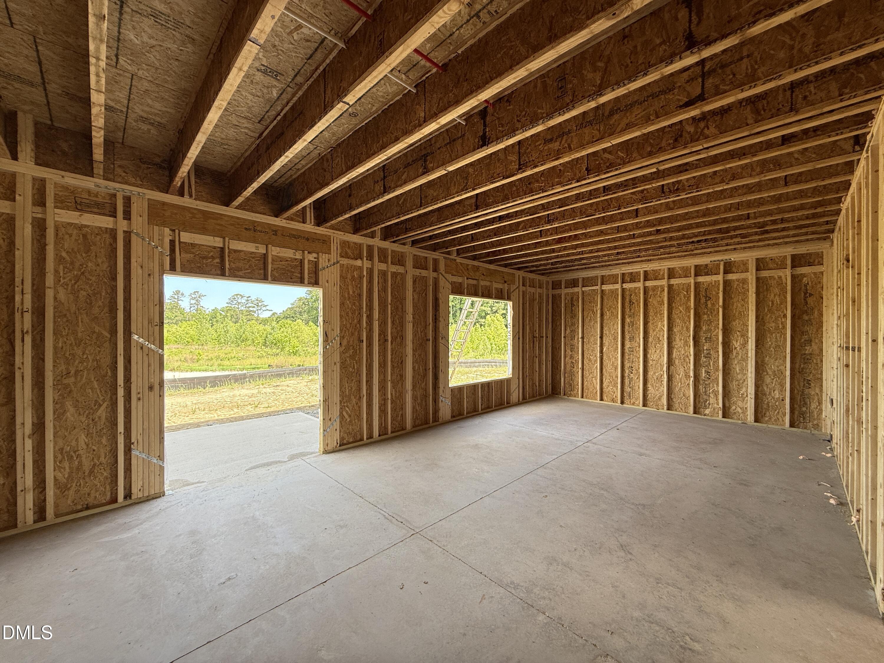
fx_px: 358
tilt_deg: +0.6
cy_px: 332
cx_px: 442
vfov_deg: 85.7
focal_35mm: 14
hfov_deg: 102.1
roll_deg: -0.1
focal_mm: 2.22
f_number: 2.2
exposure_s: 1/172
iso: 64
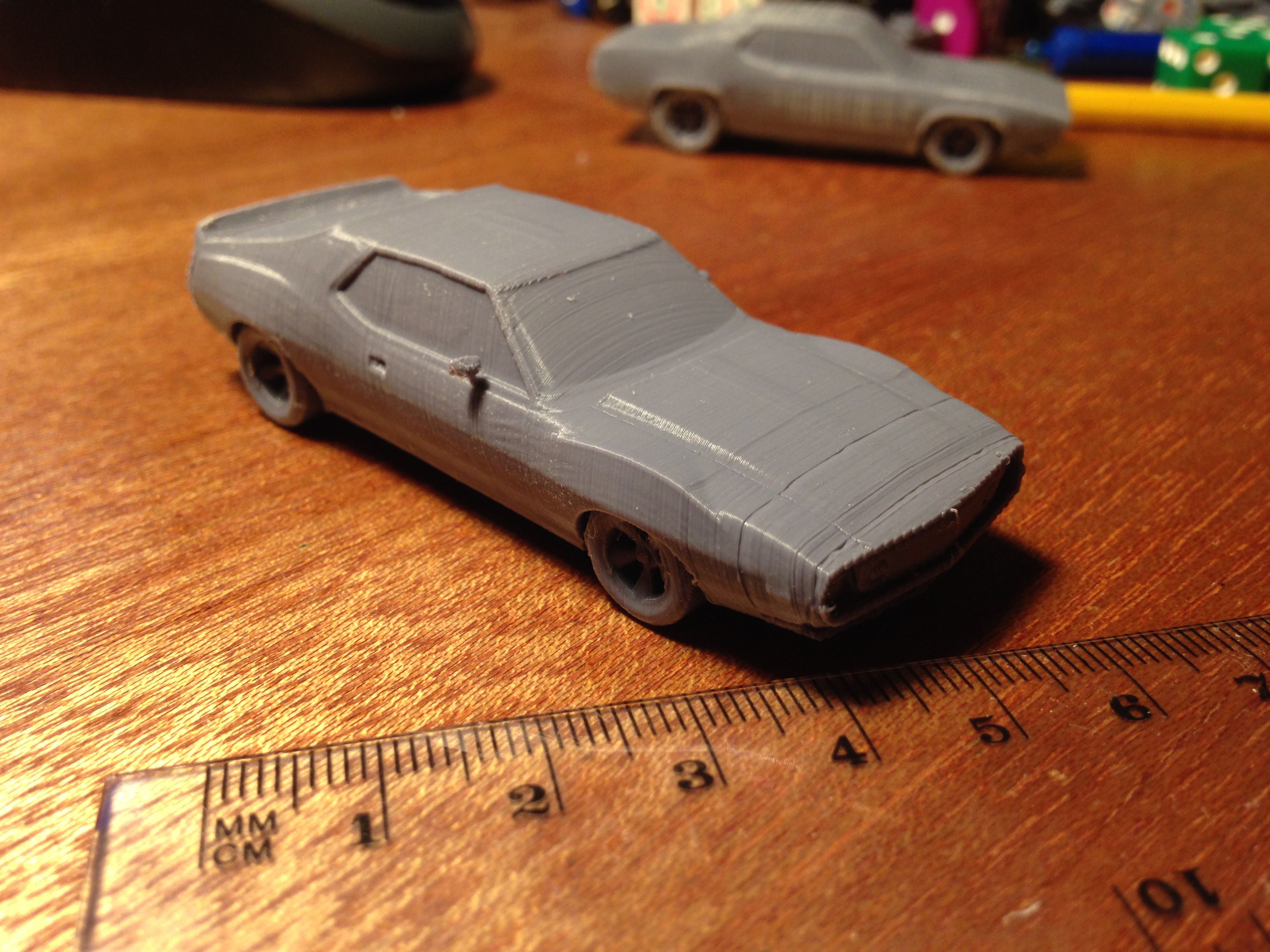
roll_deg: -0.6
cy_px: 476
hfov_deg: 55.4
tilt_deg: -29.4
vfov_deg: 42.9
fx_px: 1211
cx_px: 635
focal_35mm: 33
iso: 64
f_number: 2.4
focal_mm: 4.12
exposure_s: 1/20
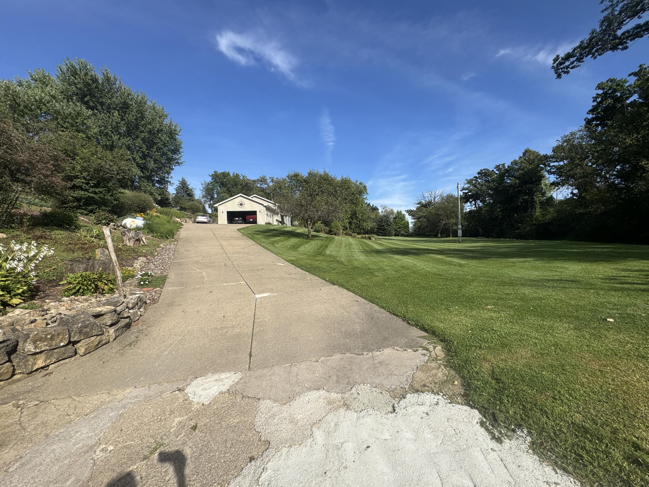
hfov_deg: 102.1
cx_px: 324
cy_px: 244
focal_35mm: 14
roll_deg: +1.4
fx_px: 262
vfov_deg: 85.7
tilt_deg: +0.5
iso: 50
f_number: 2.2
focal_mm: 2.22
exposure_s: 1/1748
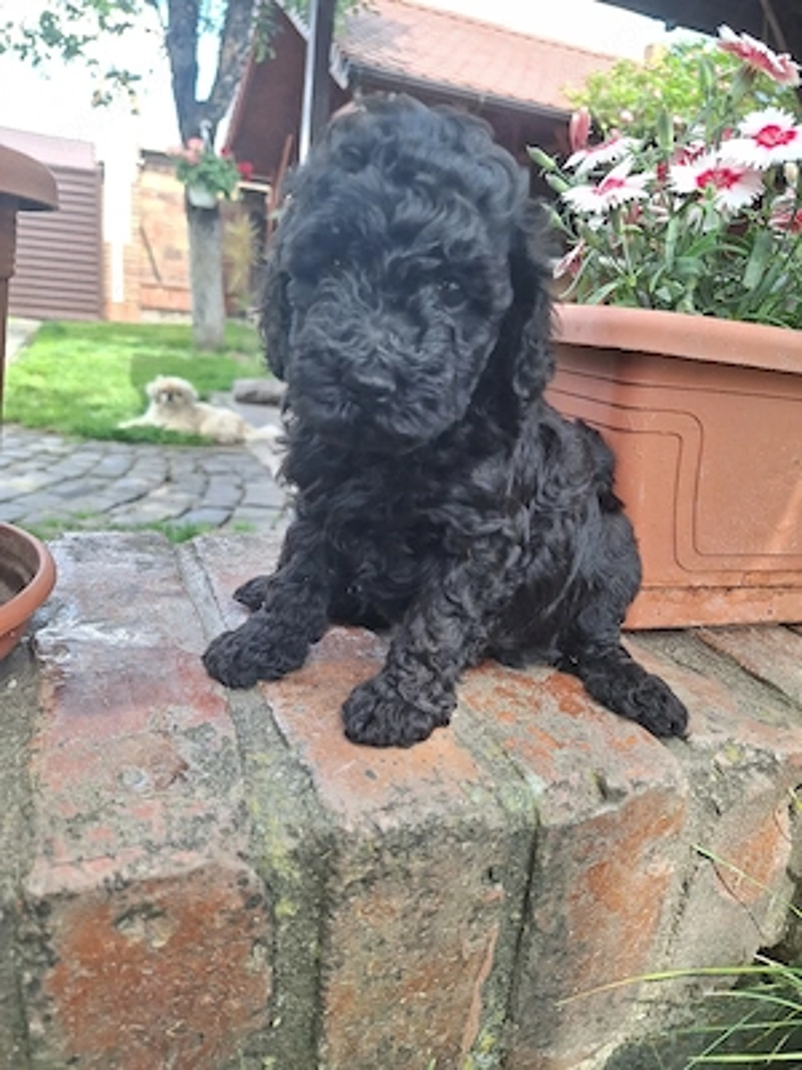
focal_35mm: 23
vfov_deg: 73.9
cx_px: 401
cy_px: 535
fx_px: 710
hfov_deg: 58.9
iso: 40
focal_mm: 5.54
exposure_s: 1/233
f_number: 1.8
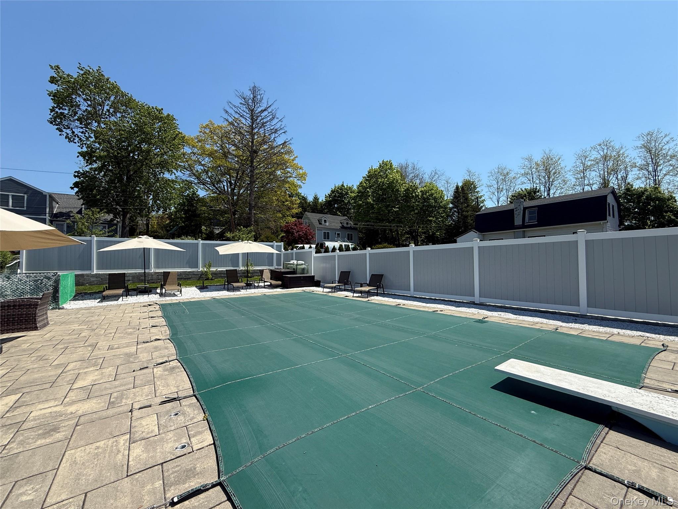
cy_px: 254
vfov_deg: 85.7
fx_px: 274
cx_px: 339
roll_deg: +0.9
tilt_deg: +2.7
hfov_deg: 102.1
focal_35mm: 14
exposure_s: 1/1745
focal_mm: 2.22
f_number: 2.2
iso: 50
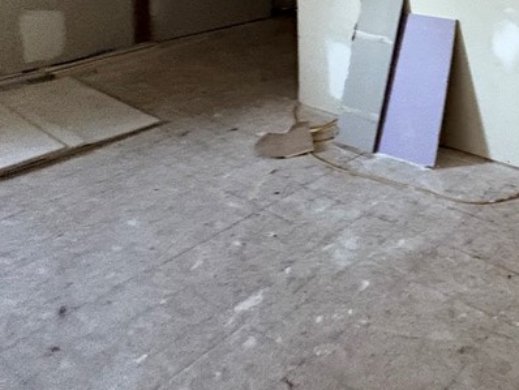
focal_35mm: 36
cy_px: -73
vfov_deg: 32.9
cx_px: 554
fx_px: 540
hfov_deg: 42.0
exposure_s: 1/60
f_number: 2.2
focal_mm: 2.22
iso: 800
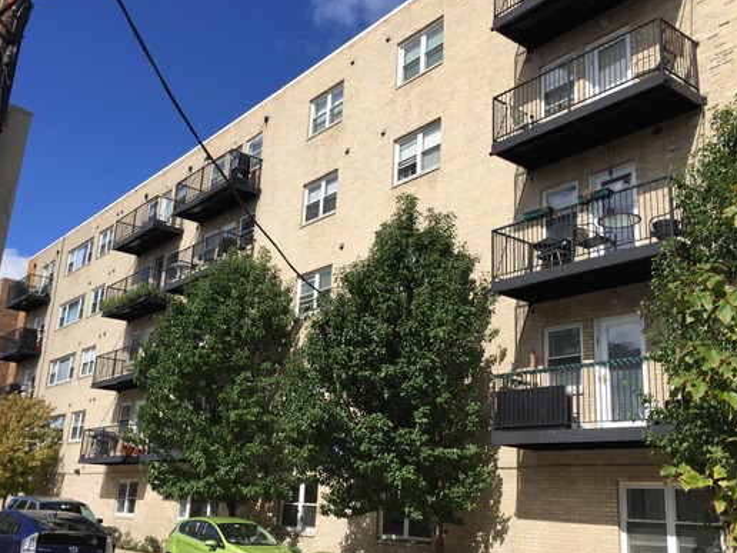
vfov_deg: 39.7
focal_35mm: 36
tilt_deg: +18.2
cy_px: 283
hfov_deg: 51.3
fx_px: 766
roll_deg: -4.3
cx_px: 331
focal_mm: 4.15
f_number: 2.2
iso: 32
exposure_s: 1/3049
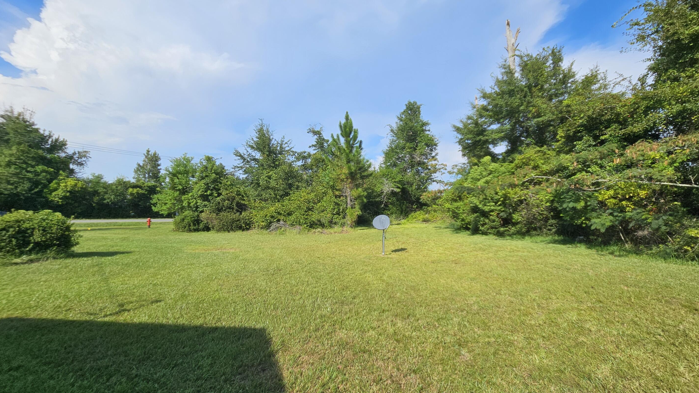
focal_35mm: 15
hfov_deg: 103.0
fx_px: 278
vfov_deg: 70.5
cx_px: 357
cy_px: 206
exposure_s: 1/3238
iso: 50
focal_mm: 2.2
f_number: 2.2
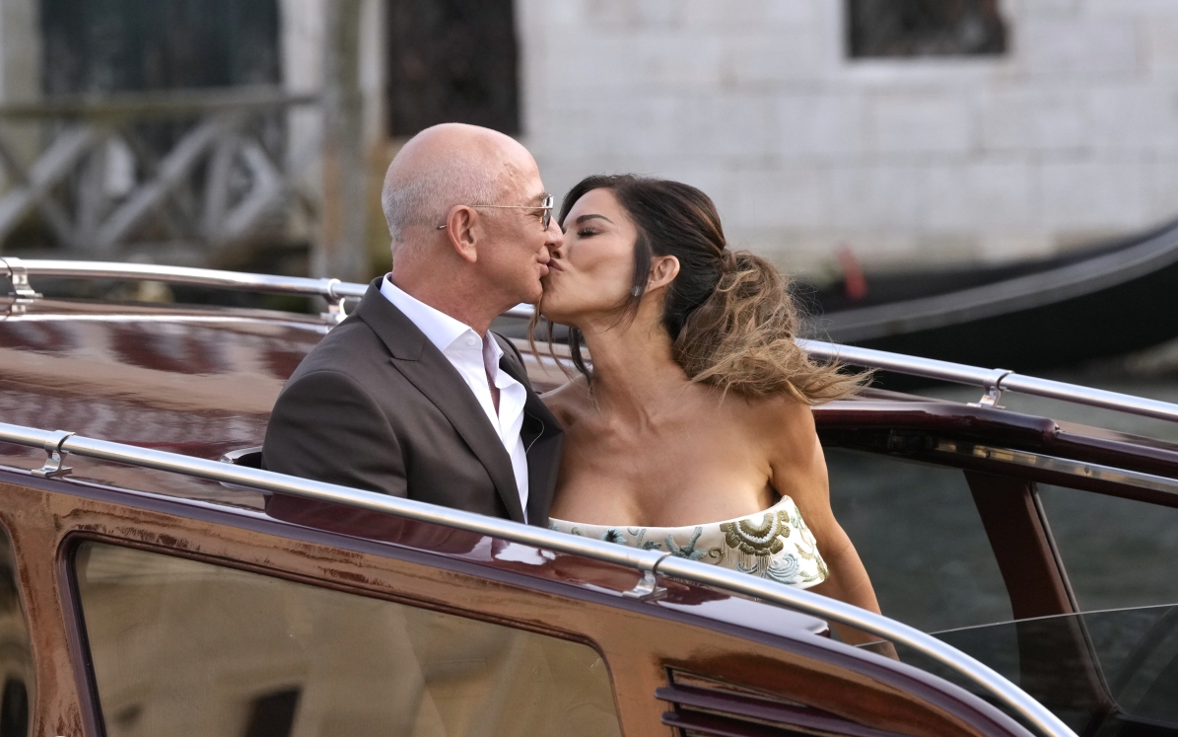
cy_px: 346
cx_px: 589
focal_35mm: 307
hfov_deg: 6.8
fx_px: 9856
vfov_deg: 4.3
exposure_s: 1/1250
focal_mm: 200
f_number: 5.6
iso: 2000
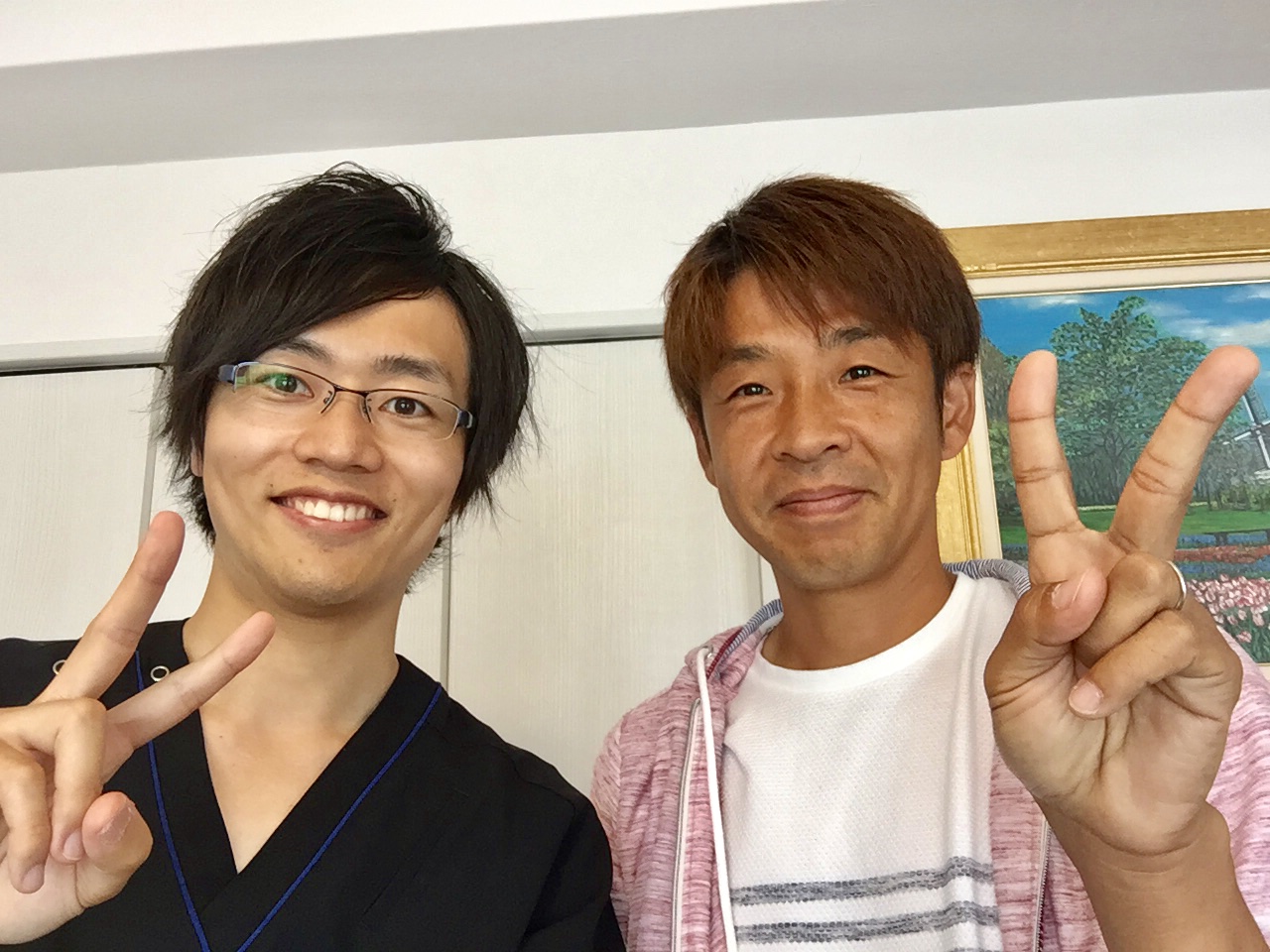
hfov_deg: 58.4
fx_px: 1137
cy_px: 476
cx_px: 635
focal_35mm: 31
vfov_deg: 45.4
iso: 64
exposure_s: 1/30
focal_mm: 2.65
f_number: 2.2
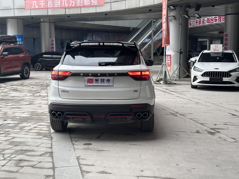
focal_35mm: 48
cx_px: 120
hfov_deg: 39.7
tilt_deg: -7.2
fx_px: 331
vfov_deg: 30.3
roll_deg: -0.1
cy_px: 90
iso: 80
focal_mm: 6.86
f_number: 1.78
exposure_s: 1/121
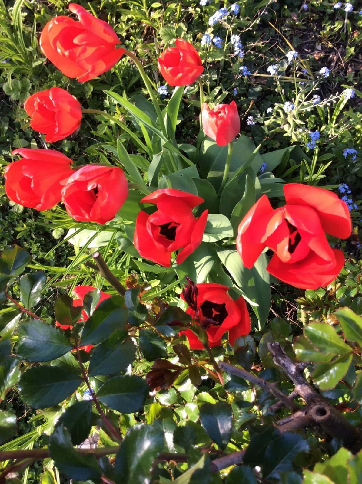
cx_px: 181
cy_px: 242
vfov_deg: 55.4
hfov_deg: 42.8
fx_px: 461
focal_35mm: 33
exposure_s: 1/175
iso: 32
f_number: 2.4
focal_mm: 3.3
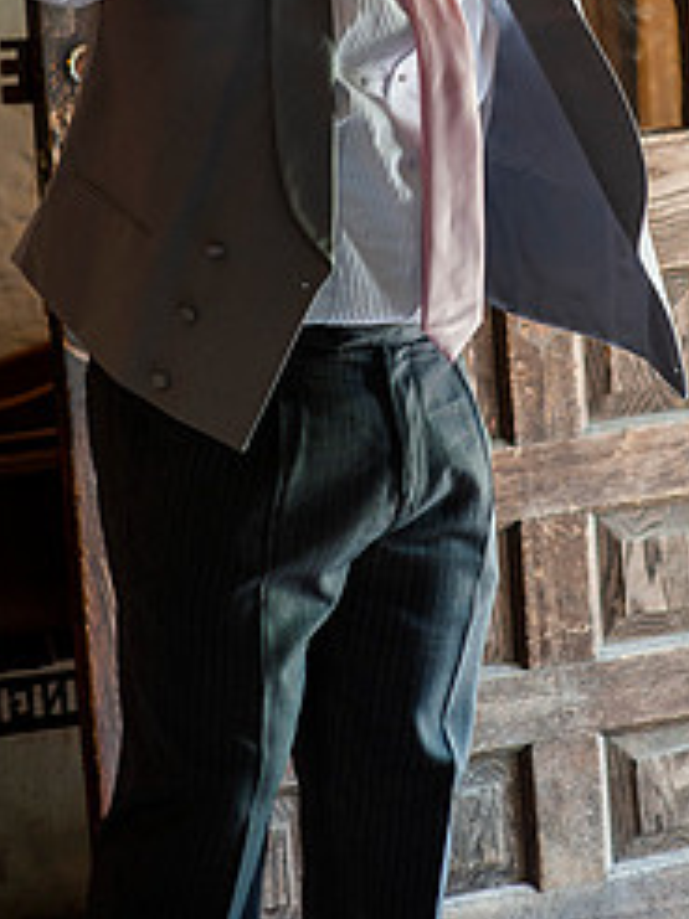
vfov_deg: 13.1
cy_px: 93
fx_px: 3958
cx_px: 453
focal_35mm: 149
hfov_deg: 9.9
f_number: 2.8
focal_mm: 85
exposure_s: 1/200
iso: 1000
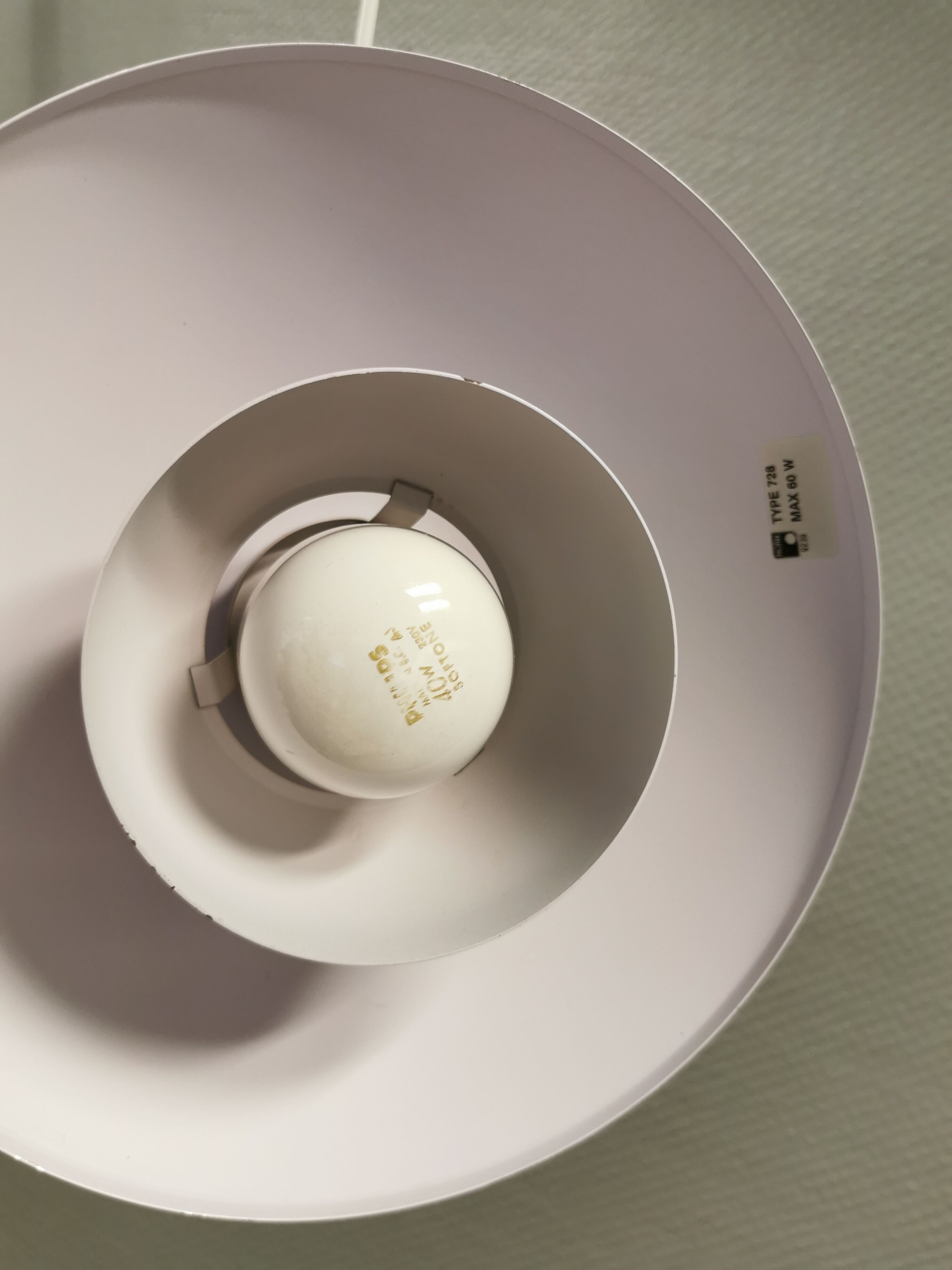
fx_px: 990
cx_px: 476
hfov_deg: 51.4
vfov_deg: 65.3
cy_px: 635
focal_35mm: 27
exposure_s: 1/50
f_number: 1.6
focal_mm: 5.56
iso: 125
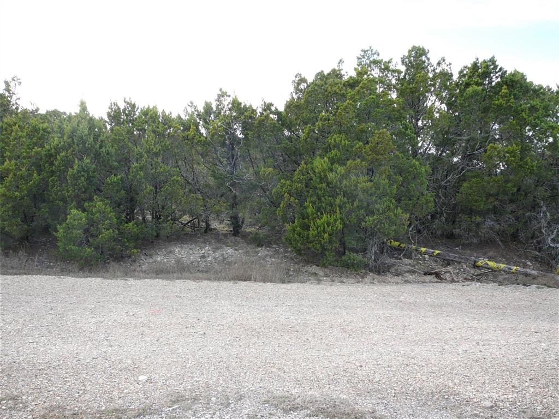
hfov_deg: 52.6
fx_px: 565
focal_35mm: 35
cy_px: 210
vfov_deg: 40.7
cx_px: 280
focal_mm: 5.2
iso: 80
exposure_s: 1/320
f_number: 2.8
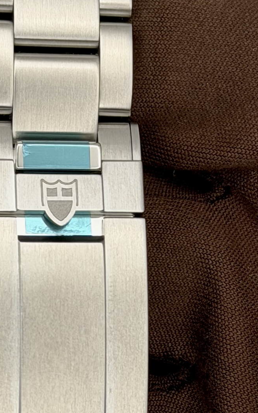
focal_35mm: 167
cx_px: 41
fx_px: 1878
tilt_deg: -86.8
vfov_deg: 12.5
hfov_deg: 7.8
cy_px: 337
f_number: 1.78
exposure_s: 1/429
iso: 64
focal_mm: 6.76
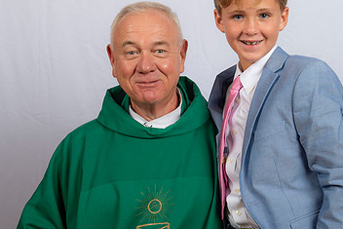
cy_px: 137
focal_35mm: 79
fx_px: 753
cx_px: 168
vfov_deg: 17.3
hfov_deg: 25.7
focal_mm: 48
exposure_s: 1/200
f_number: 8
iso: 320
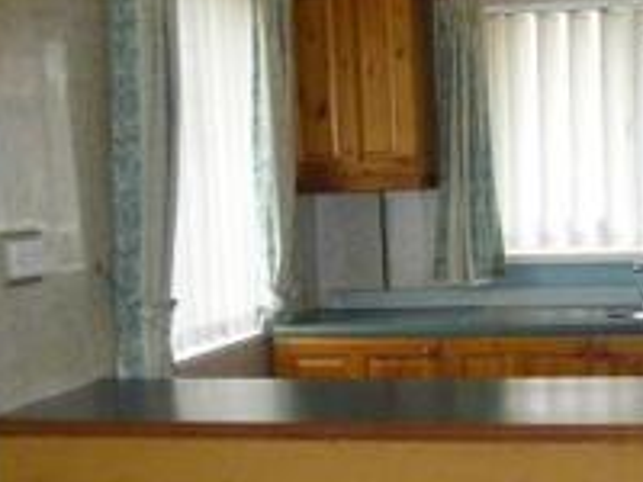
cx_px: 465
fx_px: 1356
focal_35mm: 73
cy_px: 416
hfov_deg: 26.4
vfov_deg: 19.9
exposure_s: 1/60
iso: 500
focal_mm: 4.5
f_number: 3.1
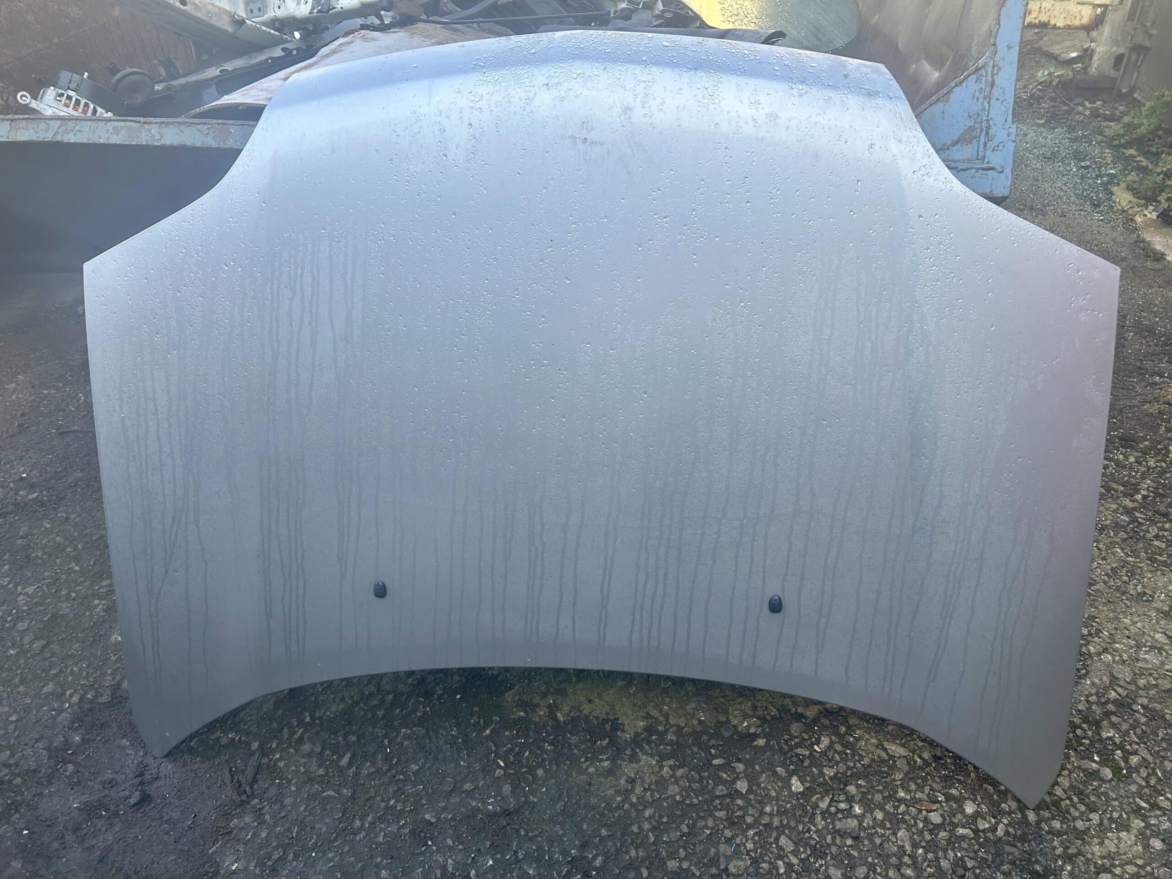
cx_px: 586
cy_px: 440
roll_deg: -1.4
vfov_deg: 53.1
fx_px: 880
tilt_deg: -33.3
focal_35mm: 26
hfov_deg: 67.3
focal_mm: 5.7
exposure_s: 1/283
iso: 40
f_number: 1.5
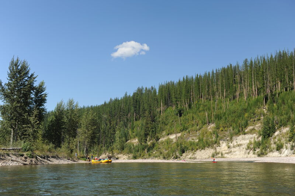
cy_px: 98
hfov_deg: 54.5
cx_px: 148
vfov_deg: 37.8
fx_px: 287
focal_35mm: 35
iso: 200
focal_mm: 35
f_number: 7.1
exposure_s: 1/400
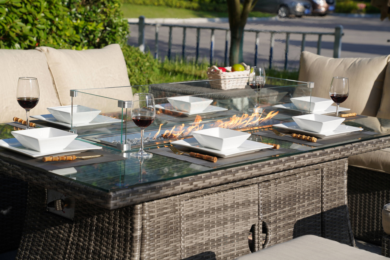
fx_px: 758
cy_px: 130
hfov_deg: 28.8
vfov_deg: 19.5
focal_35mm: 70
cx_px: 195
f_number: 5.6
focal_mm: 70
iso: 100
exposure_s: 1/320
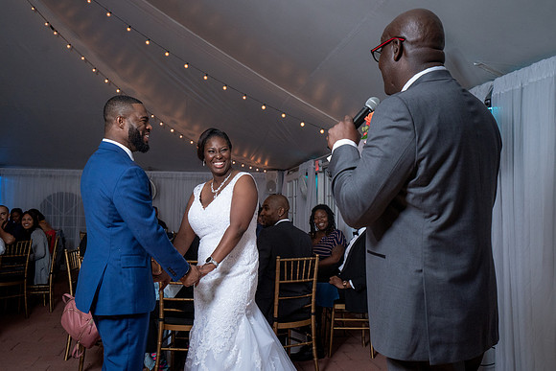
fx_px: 567
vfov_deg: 36.3
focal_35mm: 37
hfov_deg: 52.3
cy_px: 189
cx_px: 283
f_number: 5.6
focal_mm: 35
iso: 2000
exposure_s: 1/200
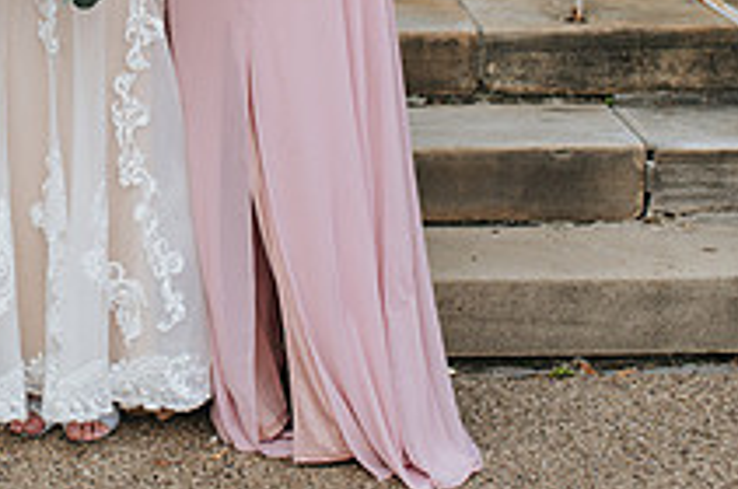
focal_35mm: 108
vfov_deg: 12.4
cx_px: 26
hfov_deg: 18.5
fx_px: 2211
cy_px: -93
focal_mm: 35
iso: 200
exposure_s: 1/500
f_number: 3.5
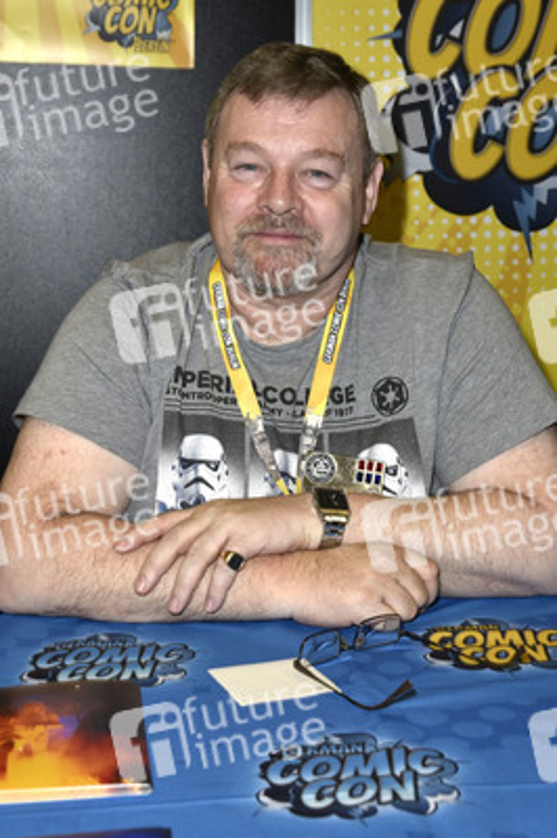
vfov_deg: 41.1
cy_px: 419
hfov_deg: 28.0
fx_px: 1116
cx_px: 278
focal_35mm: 48
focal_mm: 48
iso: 560
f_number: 6.3
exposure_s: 1/80
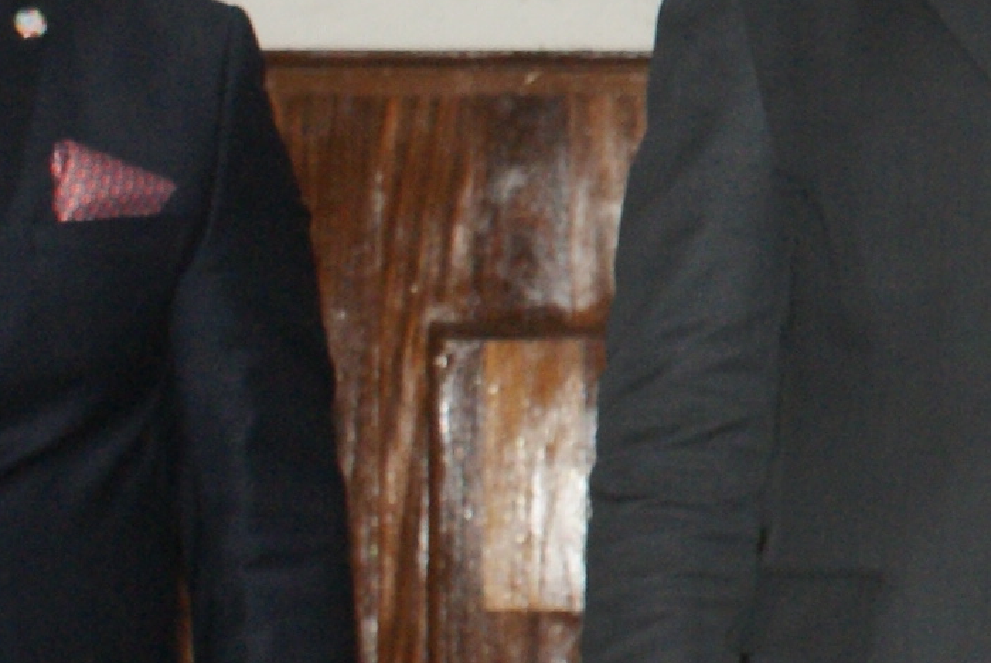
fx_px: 6860
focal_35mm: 249
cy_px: 162
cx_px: 1516
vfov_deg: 5.5
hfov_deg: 8.1
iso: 400
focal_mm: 30
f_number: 5.6
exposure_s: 1/60
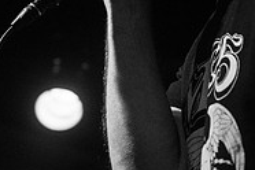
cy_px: -9
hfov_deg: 12.2
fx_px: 1190
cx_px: 121
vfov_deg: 8.1
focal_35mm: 168
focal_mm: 48
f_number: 3.2
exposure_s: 1/100
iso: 3200
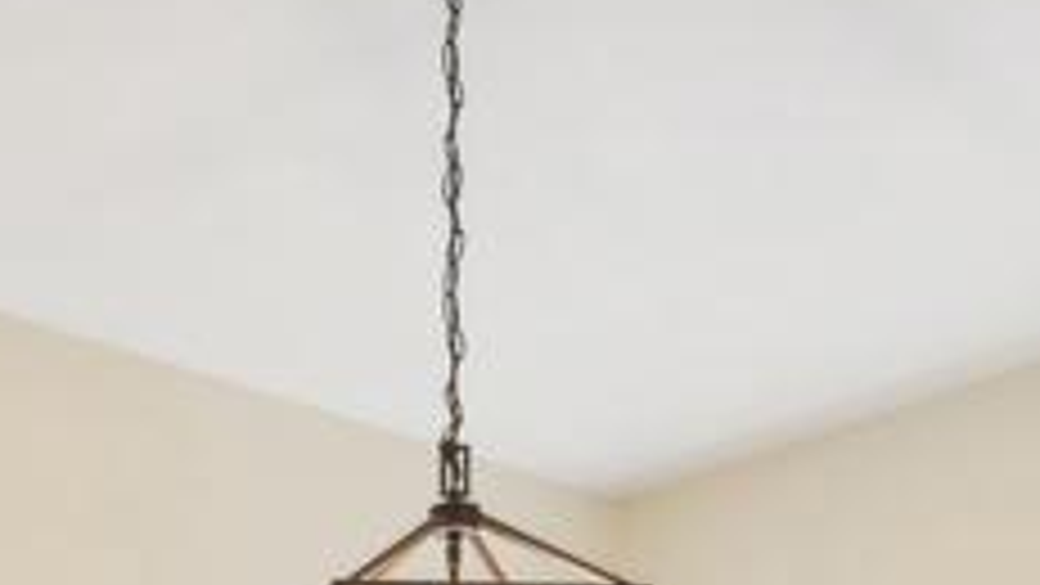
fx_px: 1793
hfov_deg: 31.3
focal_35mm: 65
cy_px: 1186
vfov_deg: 15.0
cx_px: 176
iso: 200
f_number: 7.1
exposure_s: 1/20
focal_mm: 14
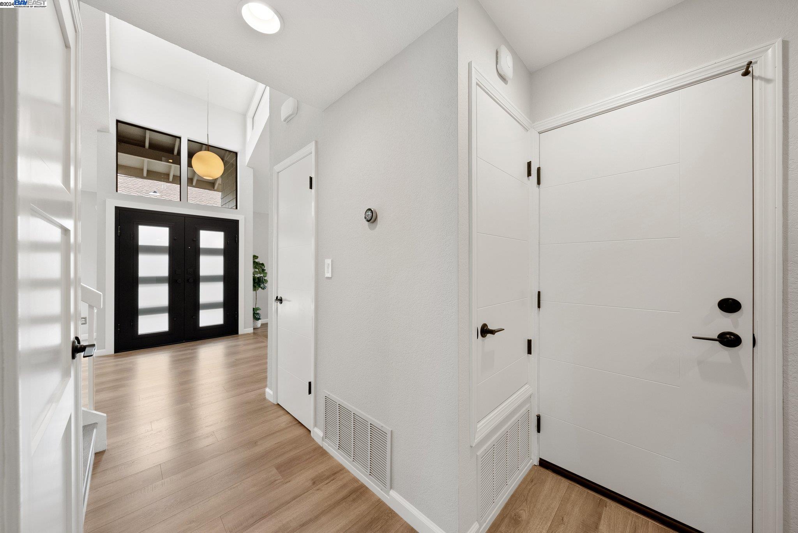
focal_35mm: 12
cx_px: 399
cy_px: 266
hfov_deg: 112.6
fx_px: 266
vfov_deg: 90.1
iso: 640
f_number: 8
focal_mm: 12
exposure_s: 1/10
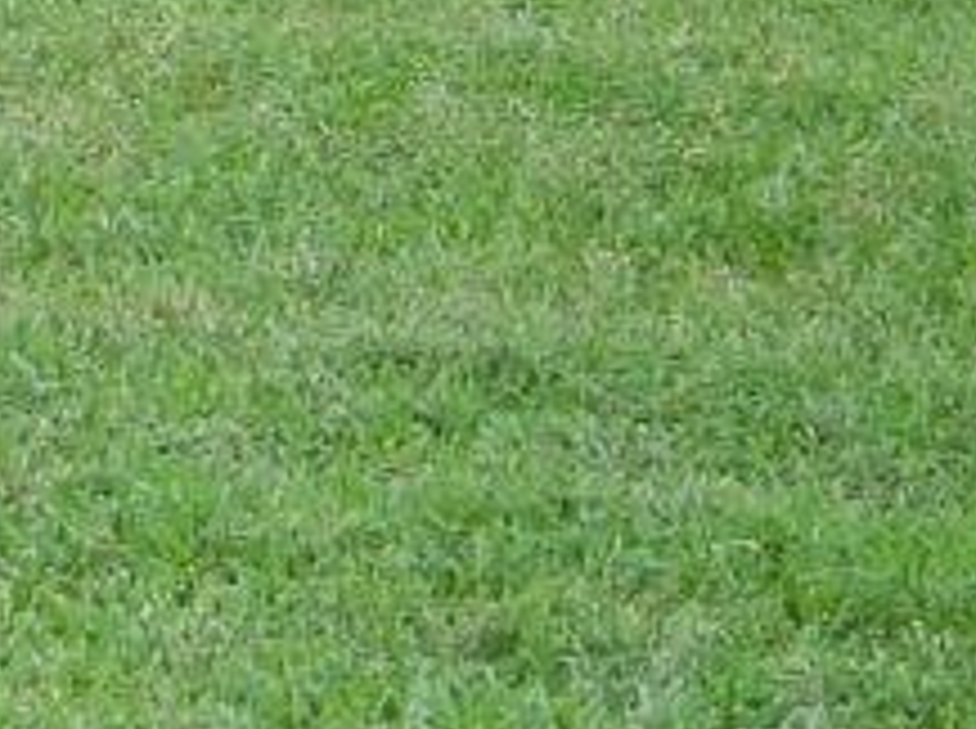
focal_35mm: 399
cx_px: 427
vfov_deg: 3.7
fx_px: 11231
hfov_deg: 5.0
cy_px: -729
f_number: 4.1
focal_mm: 13
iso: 156
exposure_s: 1/100
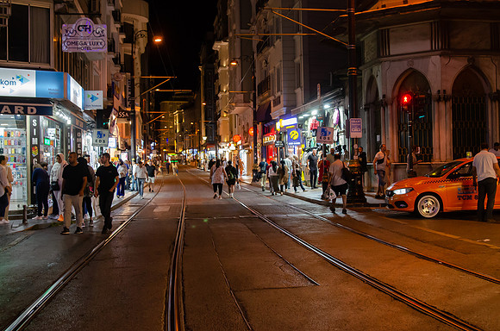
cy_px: 165
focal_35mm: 43
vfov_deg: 30.9
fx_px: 600
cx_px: 250
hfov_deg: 45.3
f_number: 4.5
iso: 2000
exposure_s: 1/80
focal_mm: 28
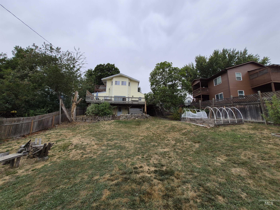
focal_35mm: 13
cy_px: 105
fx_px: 105
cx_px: 140
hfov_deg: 106.2
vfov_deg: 89.9
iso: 40
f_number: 2.2
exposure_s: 1/1200
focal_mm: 1.74
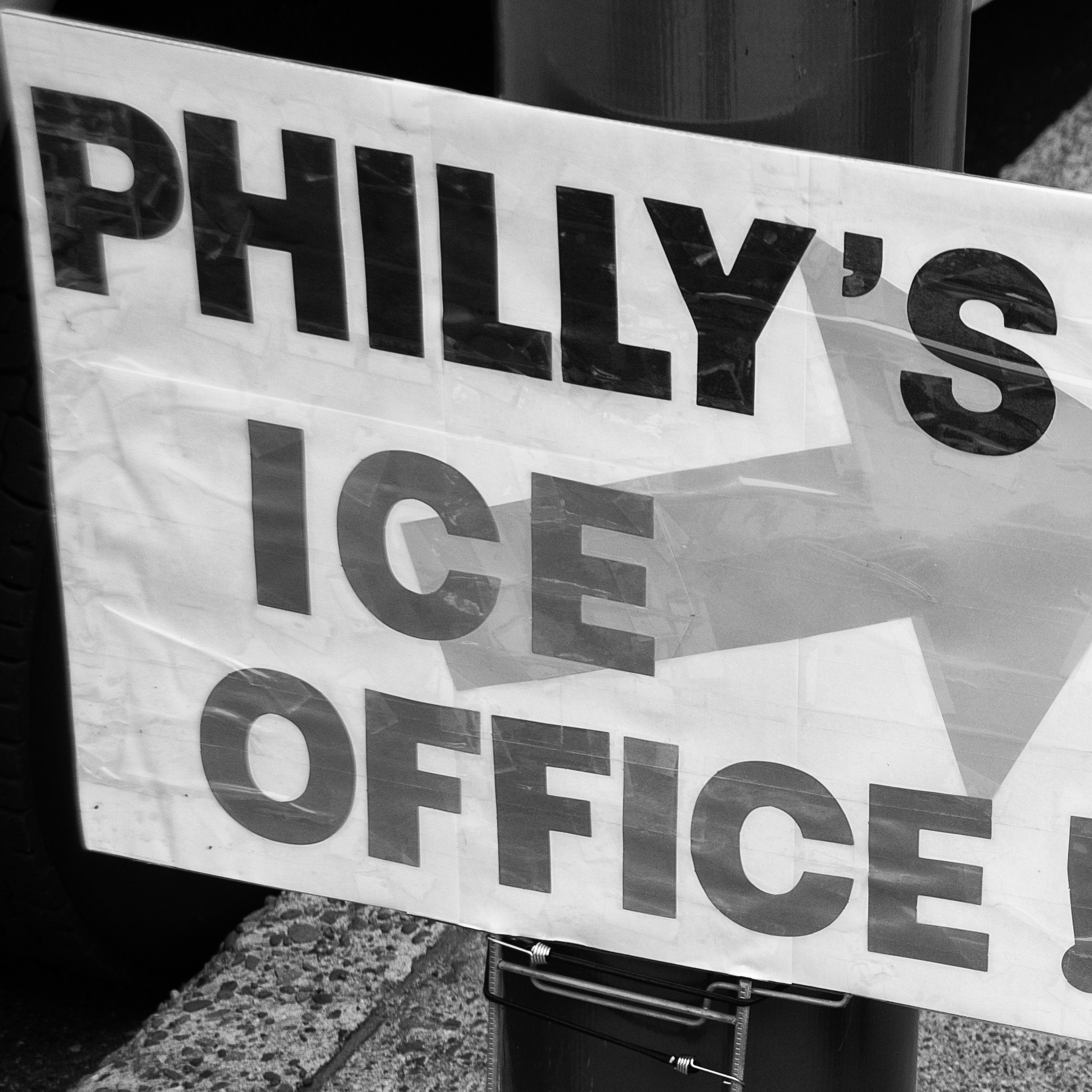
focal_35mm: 101
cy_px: 965
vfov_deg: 17.0
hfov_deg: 16.3
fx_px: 3605
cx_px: 1423
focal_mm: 38
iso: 400
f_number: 7.1
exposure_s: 1/640
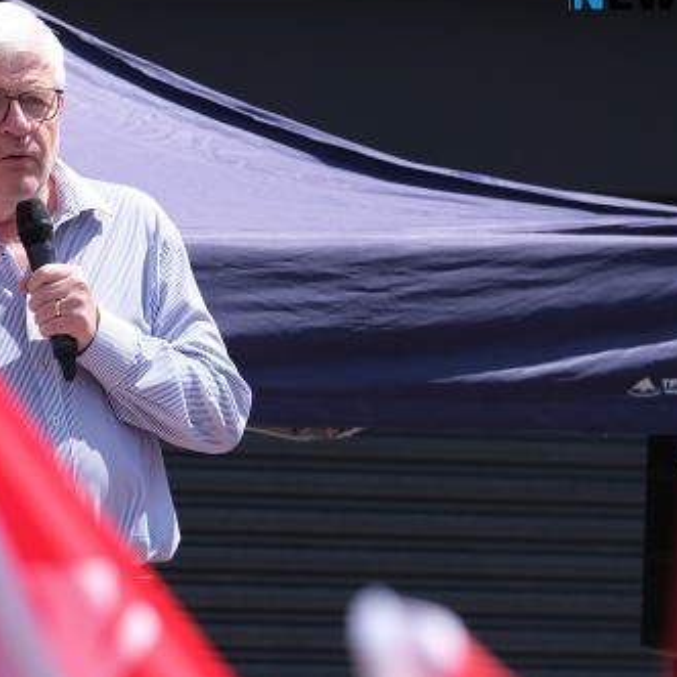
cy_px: 414
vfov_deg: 4.6
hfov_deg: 4.6
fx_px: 8364
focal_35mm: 378
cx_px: 112
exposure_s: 1/1250
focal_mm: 140
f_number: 4
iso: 200
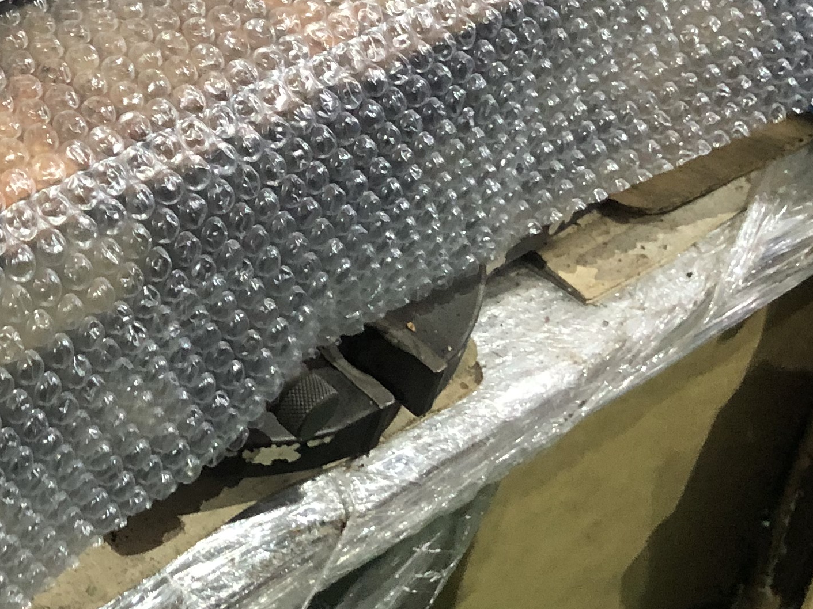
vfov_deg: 17.9
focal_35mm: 80
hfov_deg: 22.3
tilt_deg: -37.9
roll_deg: -4.8
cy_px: -21
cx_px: -186
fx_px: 1879
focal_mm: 3.99
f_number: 1.8
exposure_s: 1/15
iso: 100
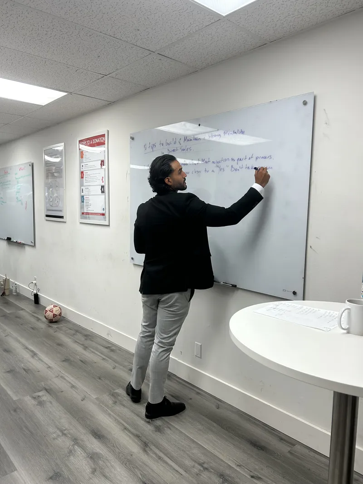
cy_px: 242
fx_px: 364
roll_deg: -0.4
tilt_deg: -6.0
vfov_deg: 67.3
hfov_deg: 53.1
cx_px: 182
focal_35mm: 26
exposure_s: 1/120
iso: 64
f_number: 1.5
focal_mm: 5.7
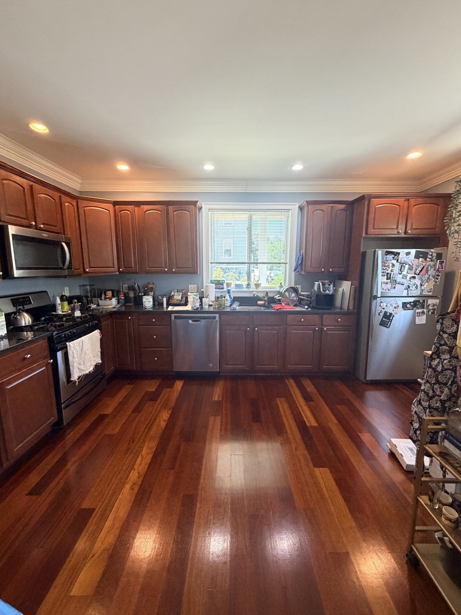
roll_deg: -0.2
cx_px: 230
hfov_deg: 85.7
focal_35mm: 14
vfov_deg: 102.1
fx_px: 249
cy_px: 308
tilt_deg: -8.4
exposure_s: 1/60
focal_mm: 2.22
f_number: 2.2
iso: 320
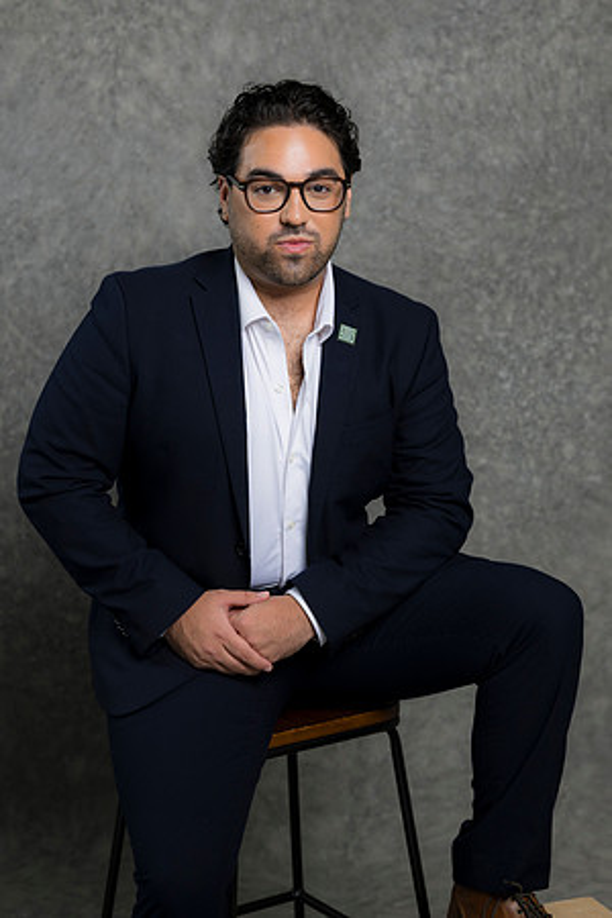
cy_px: 459
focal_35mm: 85
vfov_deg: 23.9
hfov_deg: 16.1
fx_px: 2167
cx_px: 306
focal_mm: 85
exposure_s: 1/200
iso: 125
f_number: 5
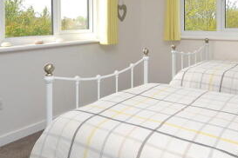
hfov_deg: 51.2
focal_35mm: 36
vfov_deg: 34.2
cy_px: 7
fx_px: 238
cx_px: 174
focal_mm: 10
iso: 100
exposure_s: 1/125
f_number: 5.6
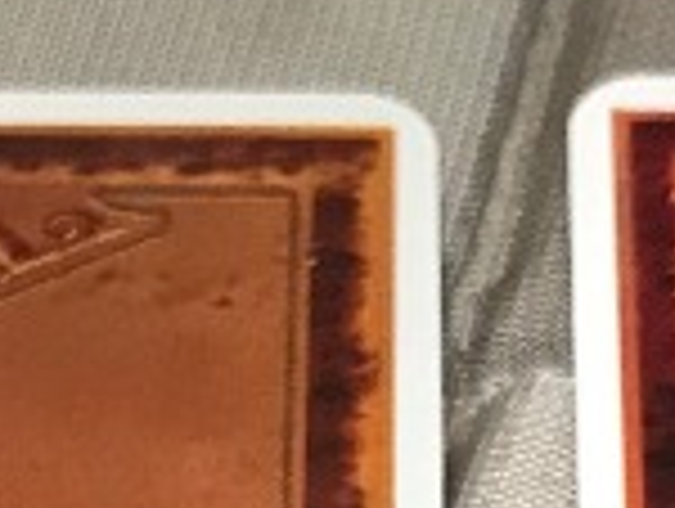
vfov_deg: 9.3
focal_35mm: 149
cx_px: 504
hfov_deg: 13.2
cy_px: 1065
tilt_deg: -58.4
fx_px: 2910
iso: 50
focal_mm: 3.99
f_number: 1.8
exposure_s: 1/15
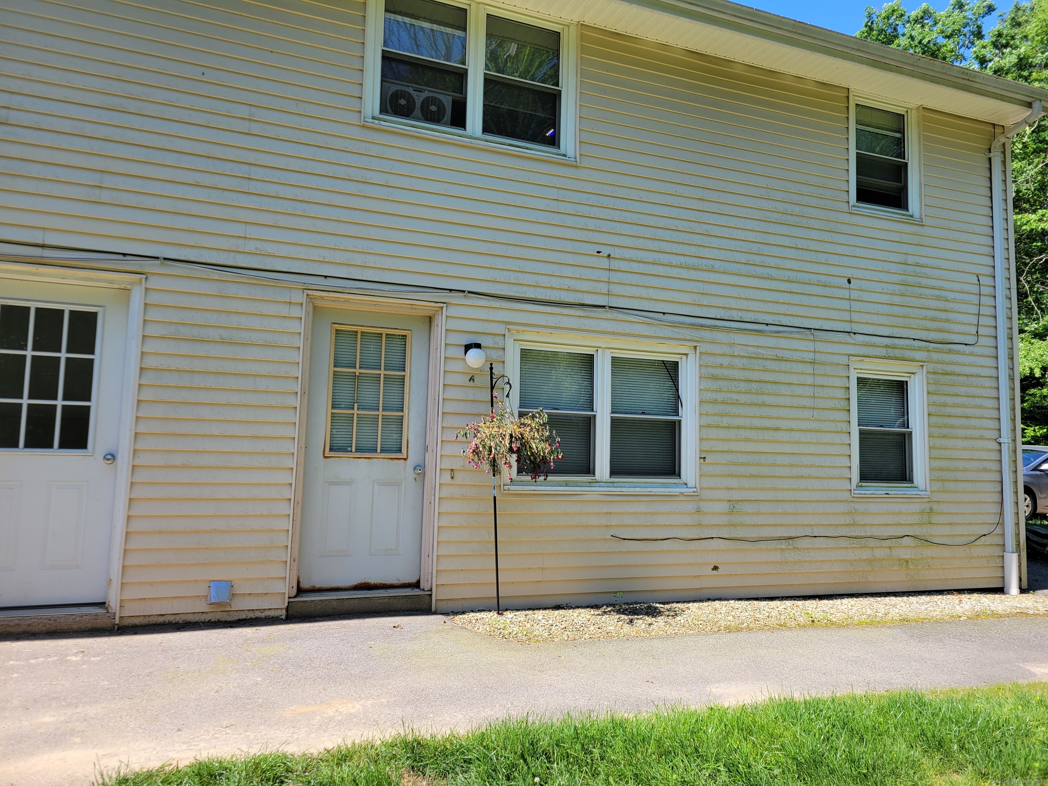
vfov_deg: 53.1
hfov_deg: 67.3
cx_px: 524
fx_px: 787
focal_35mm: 26
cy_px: 393
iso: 40
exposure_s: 1/973
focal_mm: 5.4
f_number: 1.8
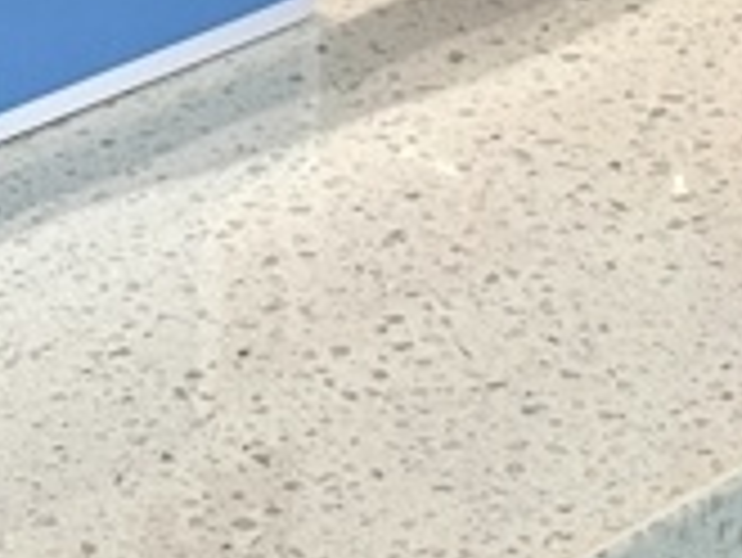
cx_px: 594
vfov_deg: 5.5
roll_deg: +1.1
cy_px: -821
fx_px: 5620
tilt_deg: -15.0
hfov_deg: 7.5
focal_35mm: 262
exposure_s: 1/100
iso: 64
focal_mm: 6.76
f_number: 1.78
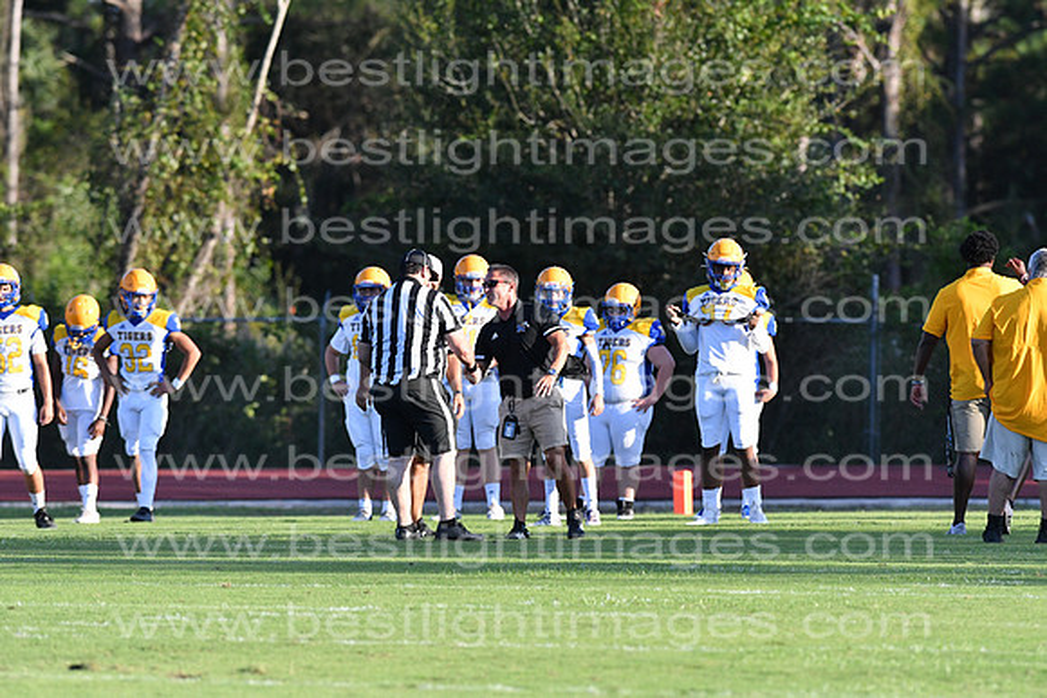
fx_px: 13090
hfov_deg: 4.6
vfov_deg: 3.1
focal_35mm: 450
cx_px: 524
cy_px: 349
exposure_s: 1/8000
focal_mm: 300
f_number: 4.5
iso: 2000
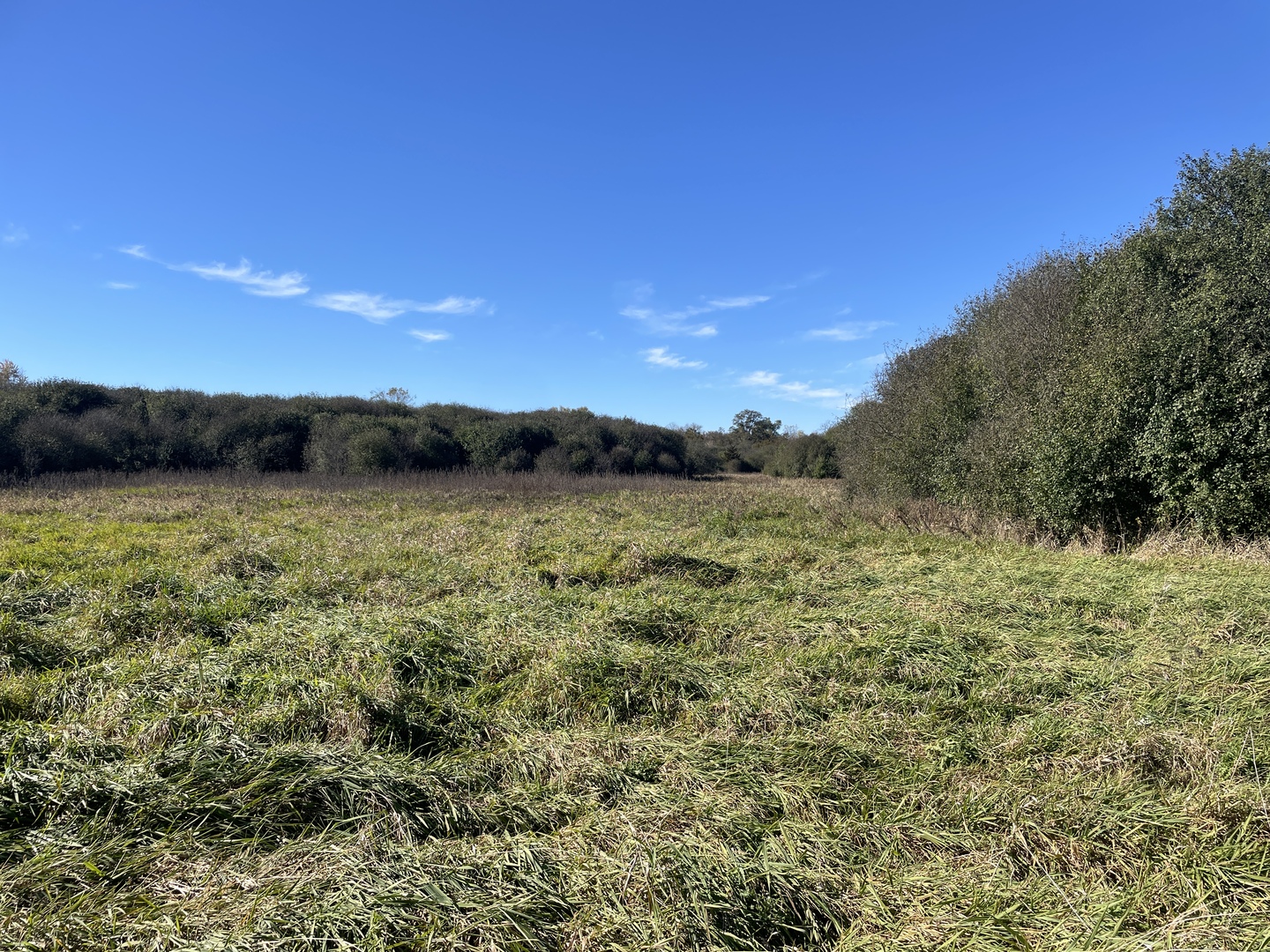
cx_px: 635
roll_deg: -0.3
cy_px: 476
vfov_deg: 53.1
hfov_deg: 67.3
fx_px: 954
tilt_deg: +0.2
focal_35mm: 26
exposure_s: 1/2817
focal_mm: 4.2
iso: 32
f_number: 1.6
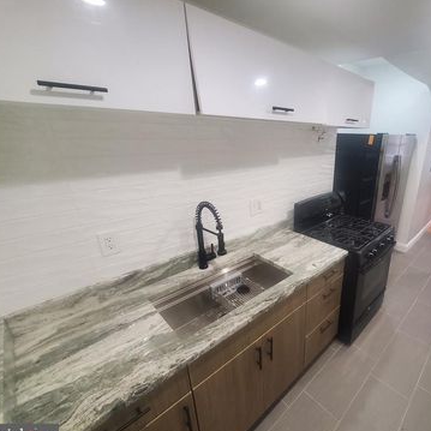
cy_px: 223
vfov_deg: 87.4
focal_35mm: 16
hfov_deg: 84.5
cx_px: 286
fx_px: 225
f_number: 2.2
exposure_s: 1/60
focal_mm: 1.8
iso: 400
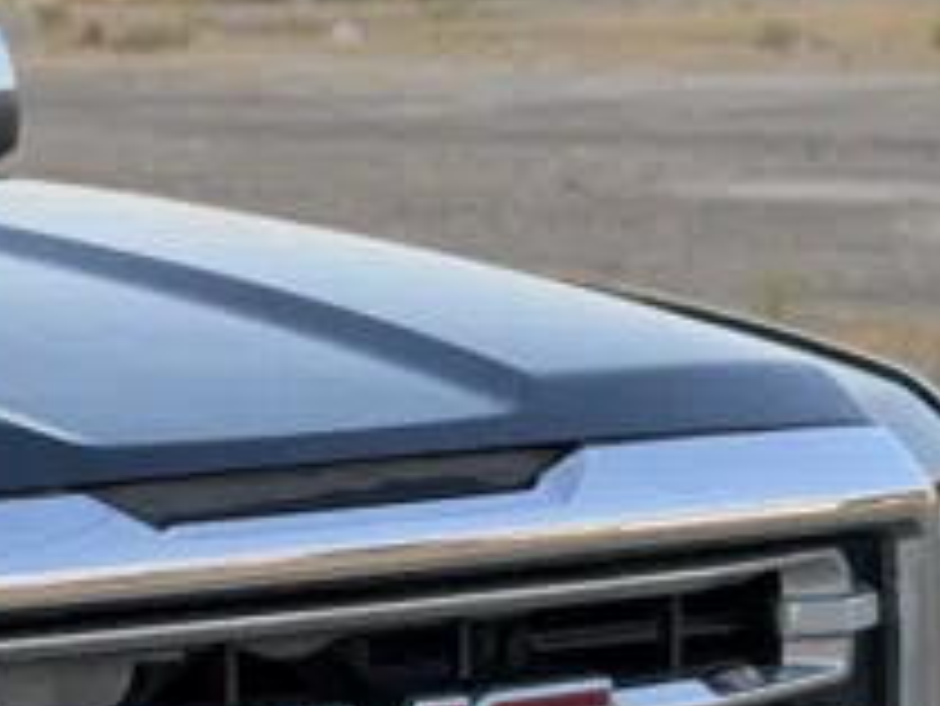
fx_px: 6385
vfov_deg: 6.3
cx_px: -1142
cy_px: 594
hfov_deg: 7.9
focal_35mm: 235
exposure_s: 1/855
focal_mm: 6.76
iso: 64
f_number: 1.78
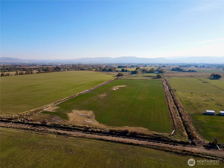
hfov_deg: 71.6
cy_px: 84
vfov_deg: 56.8
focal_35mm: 24
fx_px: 155
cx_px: 112
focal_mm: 4.5
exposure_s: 1/1000
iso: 100
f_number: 2.8
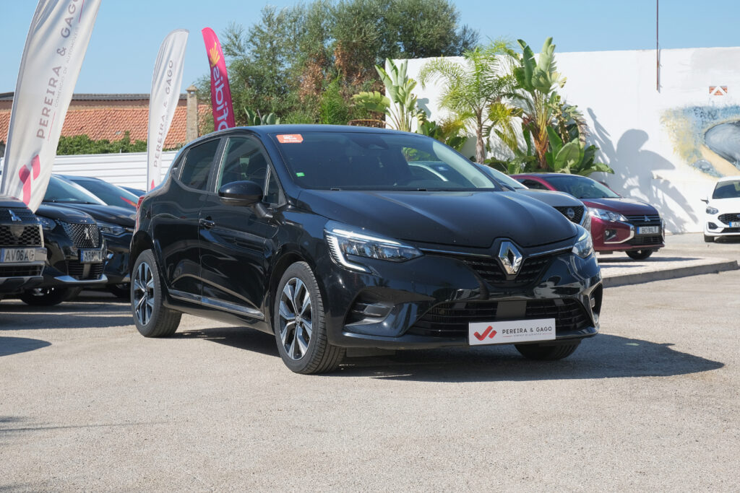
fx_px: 1377
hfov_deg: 30.1
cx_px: 370
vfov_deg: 20.3
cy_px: 246
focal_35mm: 67
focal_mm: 44.5
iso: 160
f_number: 9
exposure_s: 1/200
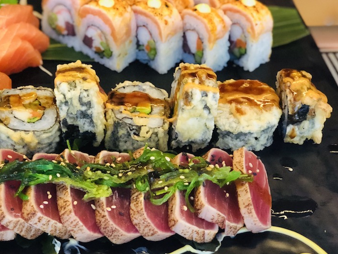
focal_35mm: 81
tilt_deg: -40.5
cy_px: 108
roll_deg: -1.0
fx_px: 791
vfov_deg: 18.2
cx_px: 101
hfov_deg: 24.0
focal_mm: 6.6
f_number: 2.8
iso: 1000
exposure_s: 1/50
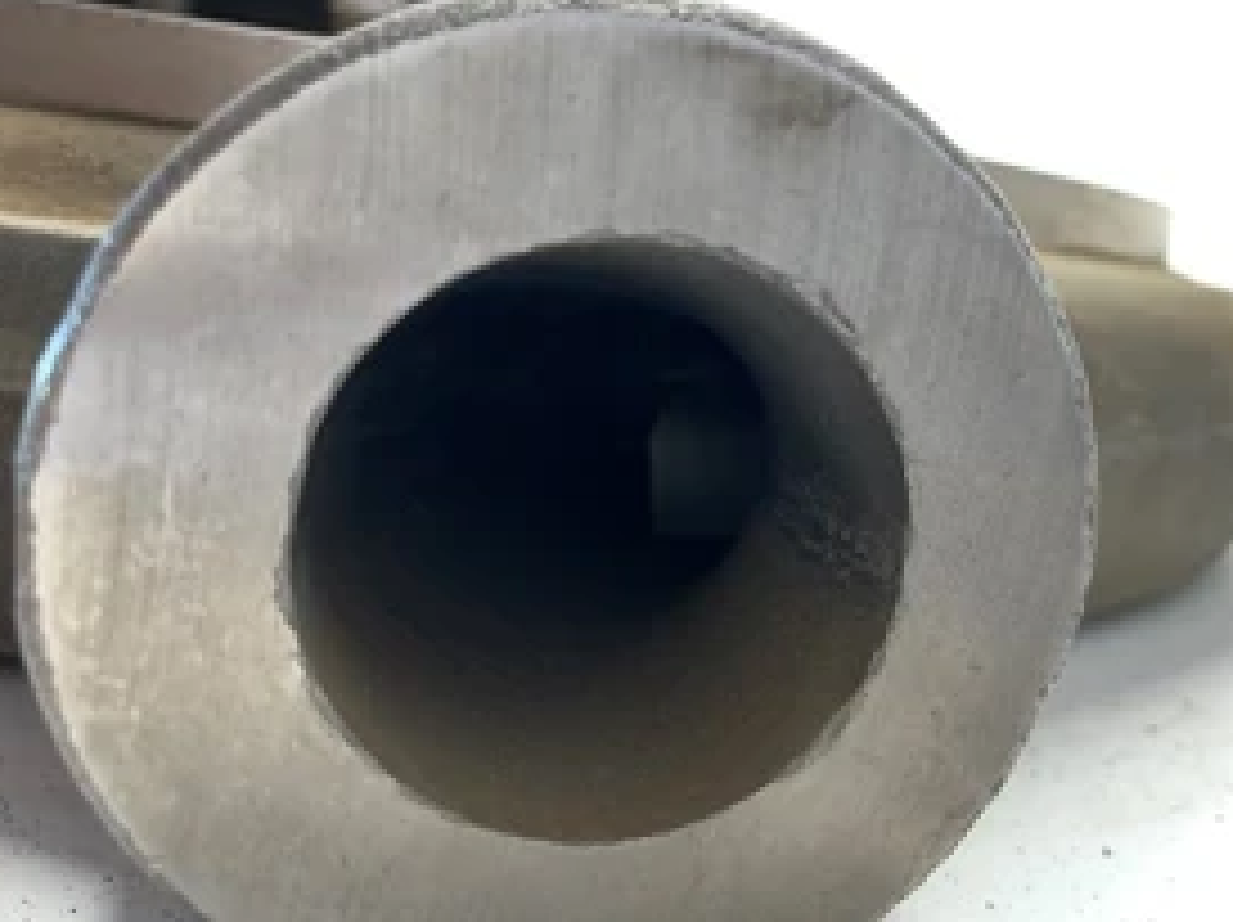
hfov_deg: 47.6
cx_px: 886
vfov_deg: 37.7
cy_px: 486
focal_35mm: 38
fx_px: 1352
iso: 160
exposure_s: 1/60
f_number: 1.8
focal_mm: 4.25
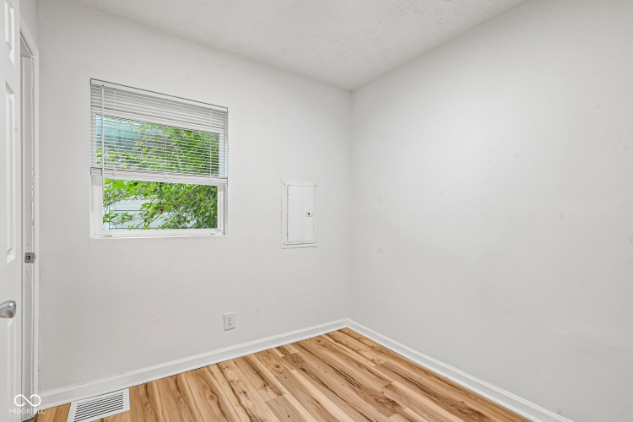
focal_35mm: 16
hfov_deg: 96.7
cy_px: 211
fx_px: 281
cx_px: 316
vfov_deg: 73.7
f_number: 8
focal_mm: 16
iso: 360
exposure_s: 1/15
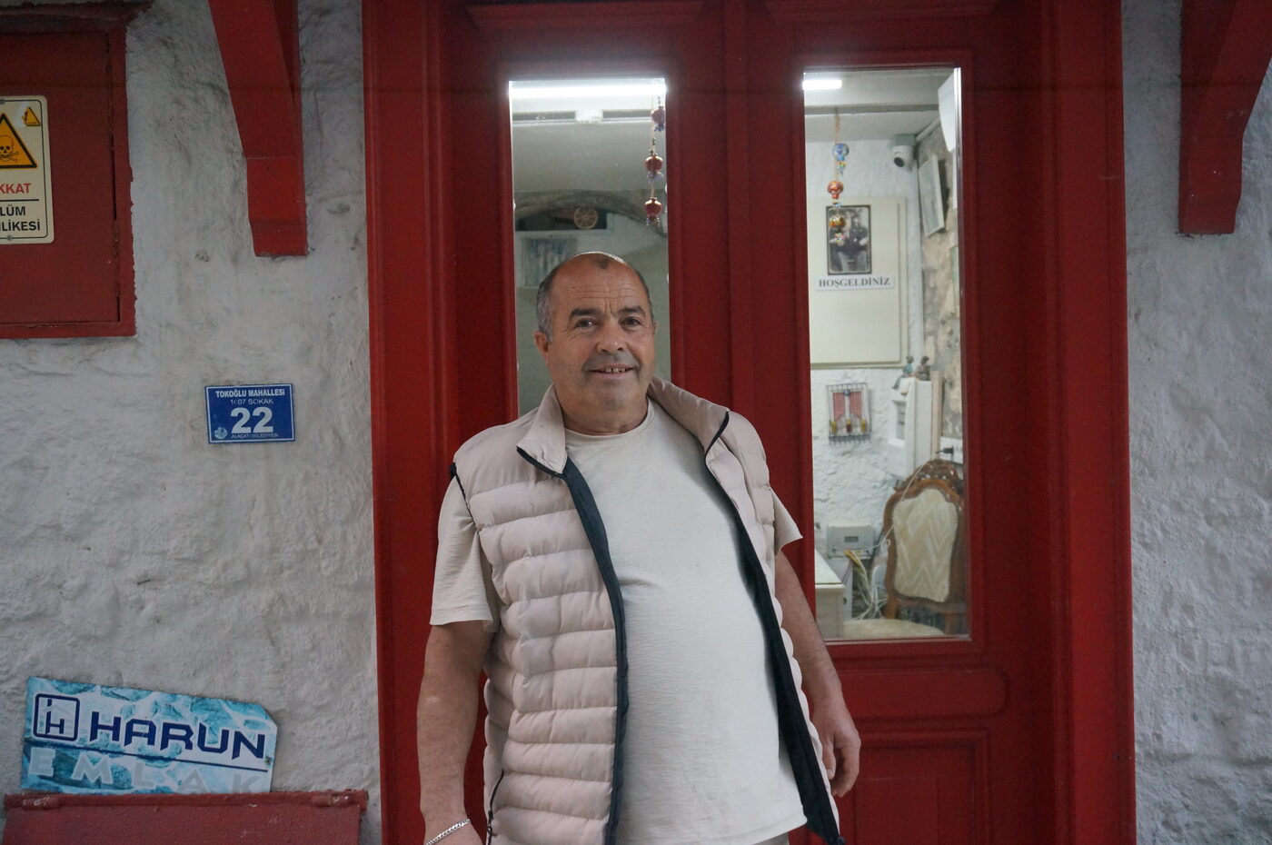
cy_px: 422
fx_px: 1323
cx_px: 636
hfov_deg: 51.3
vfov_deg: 35.4
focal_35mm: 38
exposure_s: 1/125
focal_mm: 25
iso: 3200
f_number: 4.5
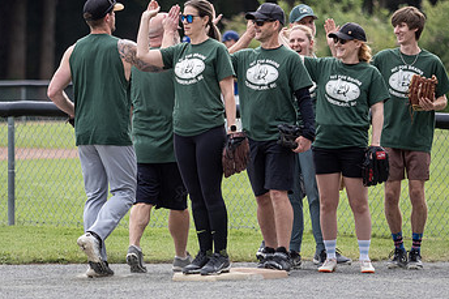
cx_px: 174
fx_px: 6557
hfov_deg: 3.9
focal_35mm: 526
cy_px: 127
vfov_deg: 2.6
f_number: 2.8
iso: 500
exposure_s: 1/1600
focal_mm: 150
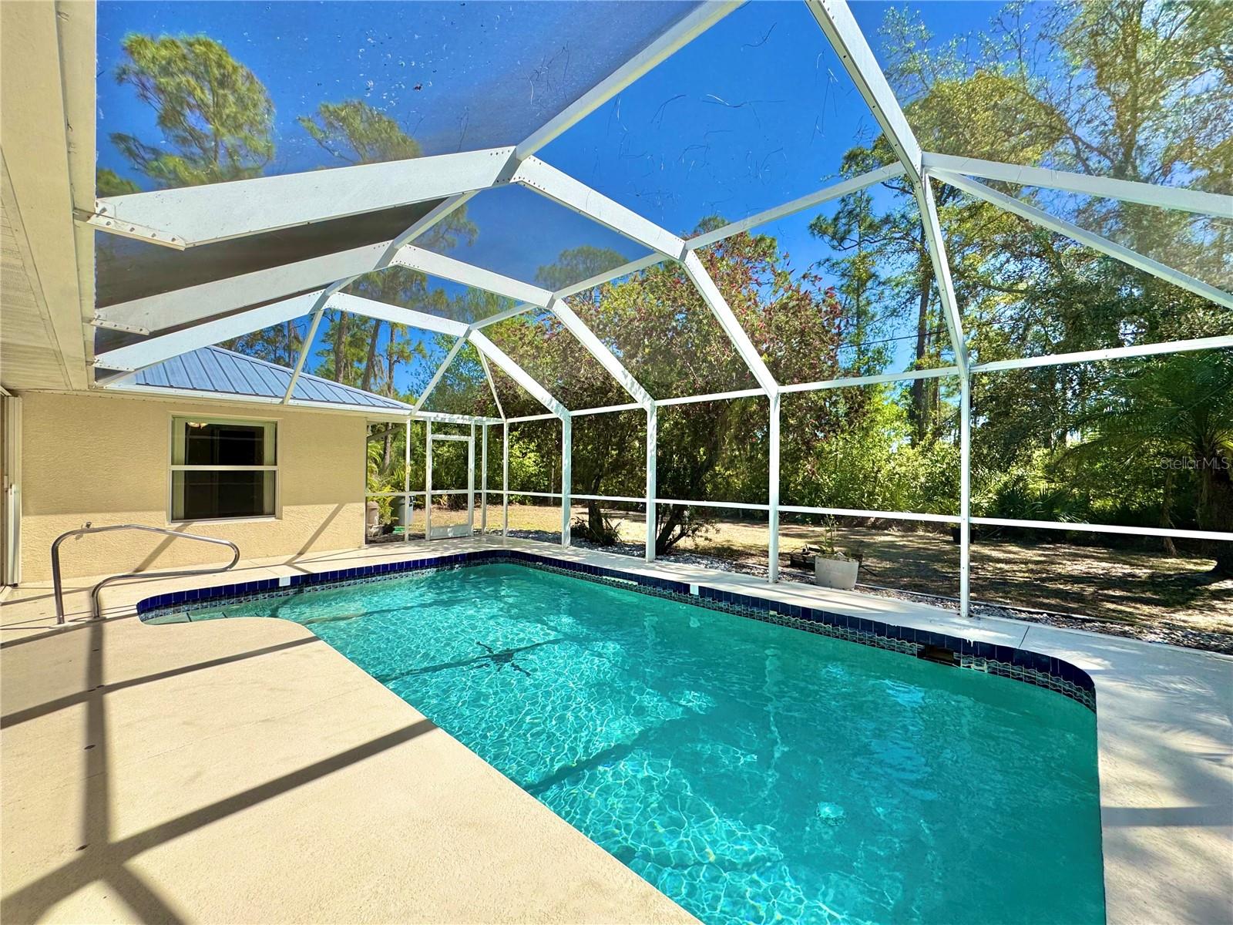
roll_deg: -0.5
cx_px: 616
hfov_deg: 102.1
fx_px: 499
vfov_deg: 85.7
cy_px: 462
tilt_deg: +1.2
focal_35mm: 14
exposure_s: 1/707
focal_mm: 2.22
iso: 40
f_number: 2.2
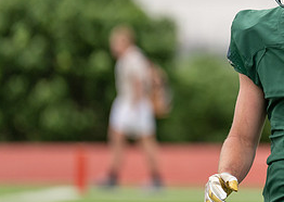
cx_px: 350
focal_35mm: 591
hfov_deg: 3.4
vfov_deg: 2.4
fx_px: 4757
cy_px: 26
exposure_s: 1/1250
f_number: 2.8
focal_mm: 200
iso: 250
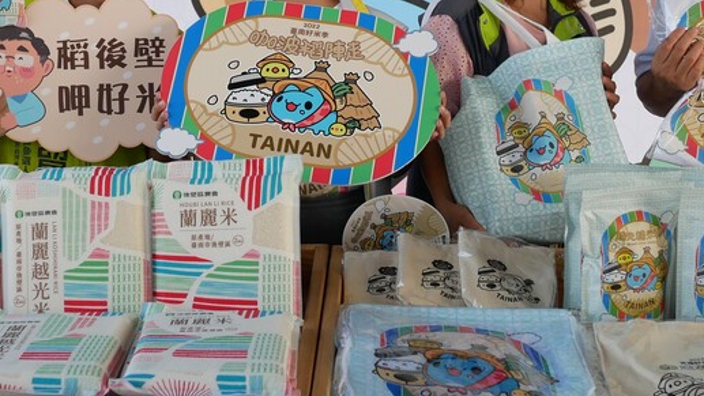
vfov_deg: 17.0
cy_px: 195
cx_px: 264
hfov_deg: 29.6
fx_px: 1326
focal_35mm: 71
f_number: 2.8
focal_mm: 15
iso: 200
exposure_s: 1/320
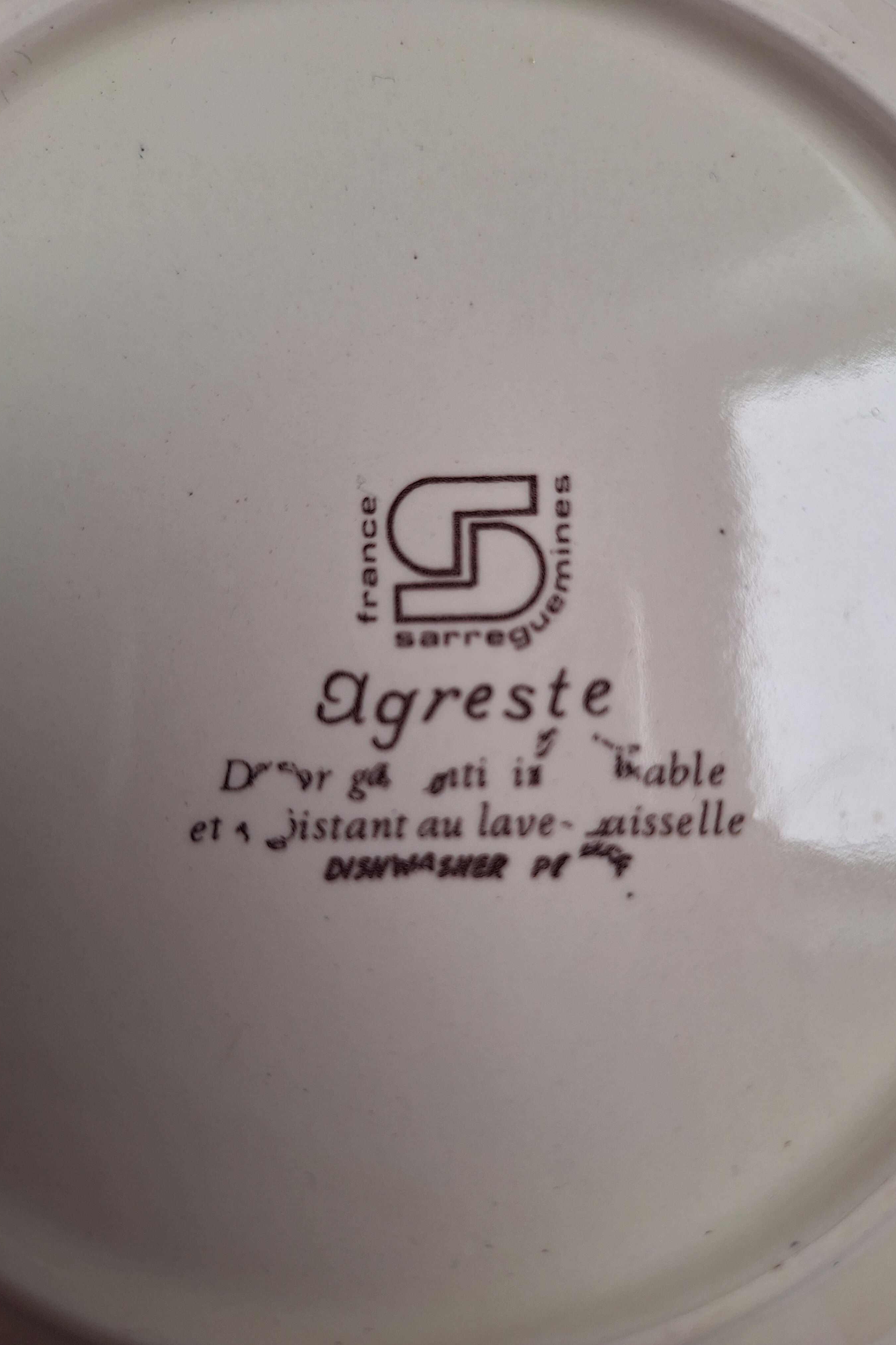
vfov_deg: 73.7
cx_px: 475
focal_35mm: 24
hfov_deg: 53.1
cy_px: 674
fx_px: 896
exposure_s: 1/348
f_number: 1.8
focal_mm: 5.54
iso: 40
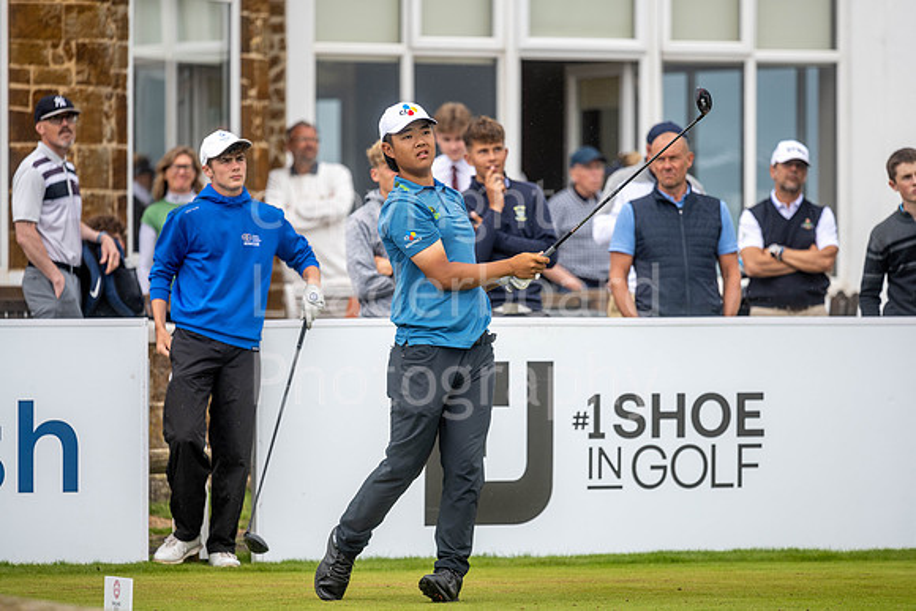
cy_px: 306
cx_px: 458
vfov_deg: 4.6
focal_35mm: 300
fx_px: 7635
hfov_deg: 6.9
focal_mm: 300
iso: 200
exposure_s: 1/800
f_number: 4
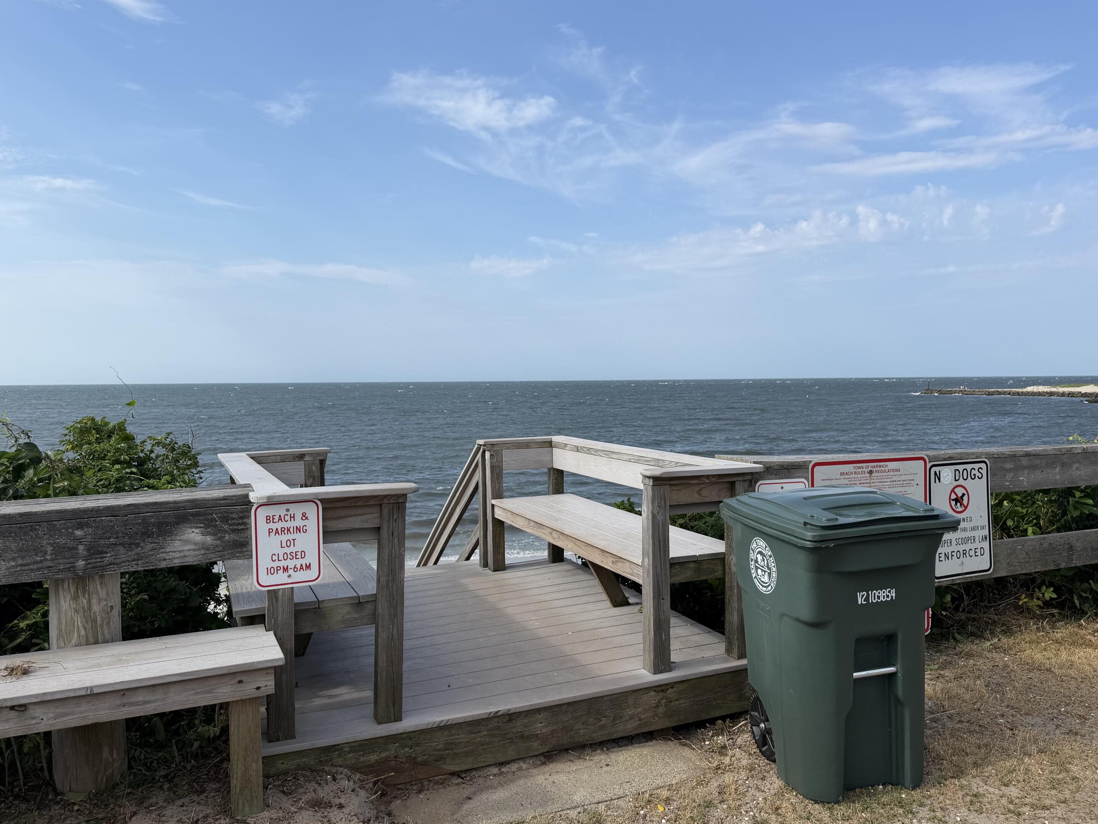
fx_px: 793
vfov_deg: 54.9
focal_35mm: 25
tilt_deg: -0.8
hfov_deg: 69.4
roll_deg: +0.7
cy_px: 417
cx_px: 544
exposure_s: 1/5319
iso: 80
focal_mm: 6.76
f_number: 1.78
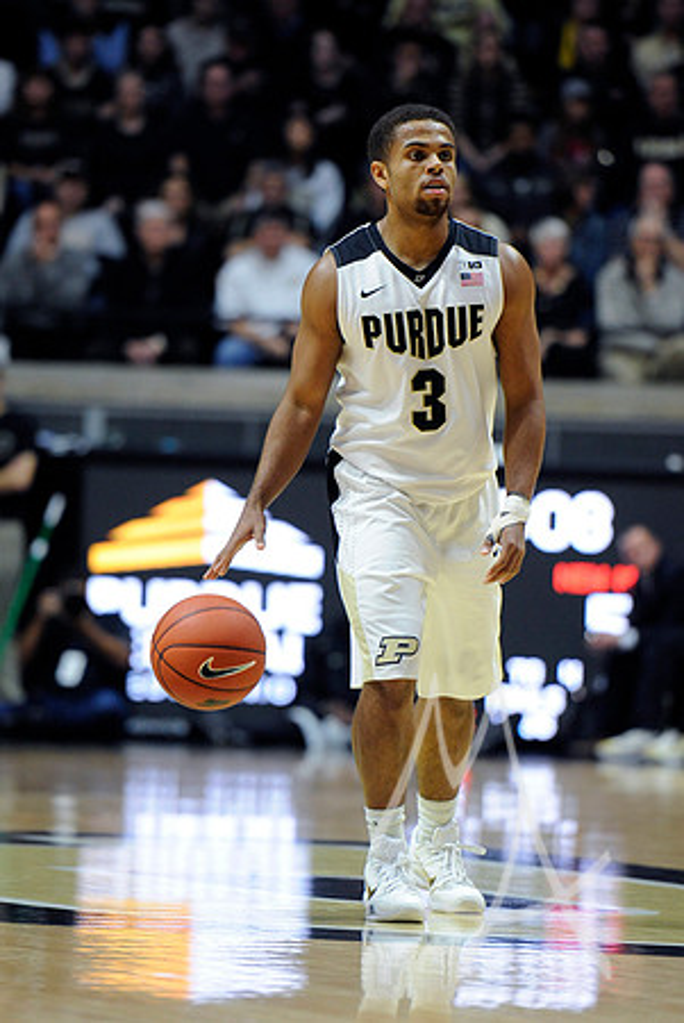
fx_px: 5686
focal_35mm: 200
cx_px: 342
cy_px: 512
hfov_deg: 6.9
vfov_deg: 10.3
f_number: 3.2
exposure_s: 1/1000
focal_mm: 200
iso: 3200
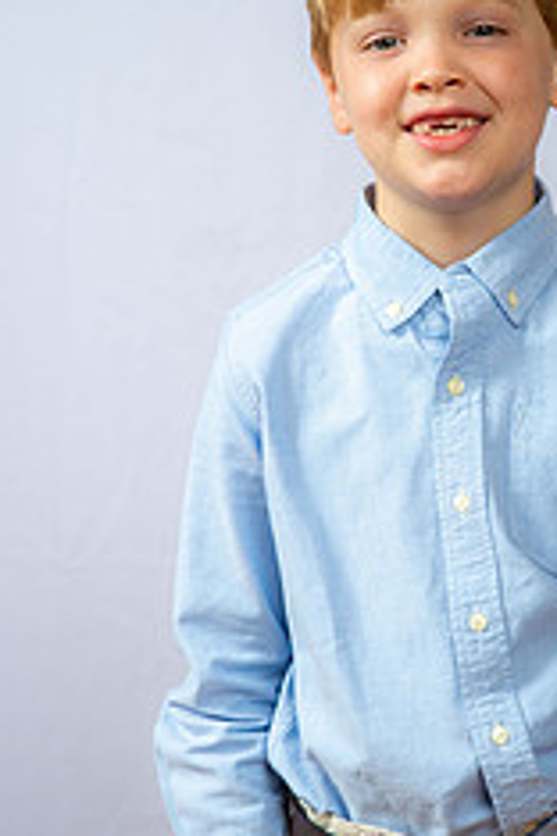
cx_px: 484
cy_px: 443
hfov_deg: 9.1
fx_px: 3481
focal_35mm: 150
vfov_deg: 13.7
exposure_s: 1/200
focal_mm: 78
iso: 250
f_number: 6.3
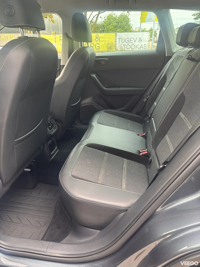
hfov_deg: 53.1
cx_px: 100
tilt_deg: -26.0
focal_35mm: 26
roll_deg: -0.3
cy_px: 134
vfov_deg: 67.3
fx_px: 200
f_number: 1.6
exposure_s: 1/115
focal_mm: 5.96
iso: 125
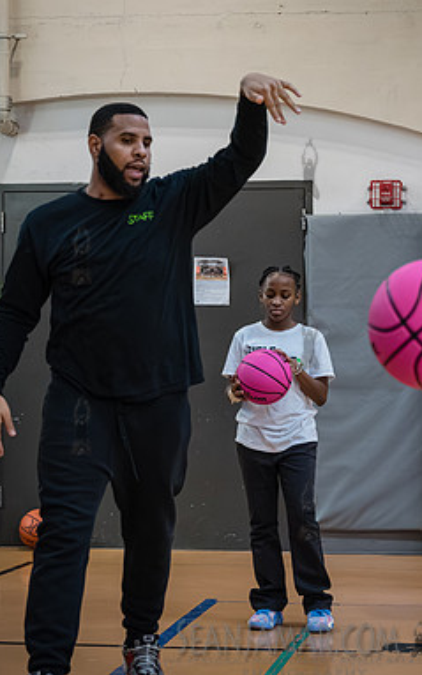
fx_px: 1563
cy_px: 339
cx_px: 307
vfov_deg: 24.4
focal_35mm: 85
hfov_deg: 15.3
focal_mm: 55
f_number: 4.5
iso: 8000
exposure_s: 1/1000
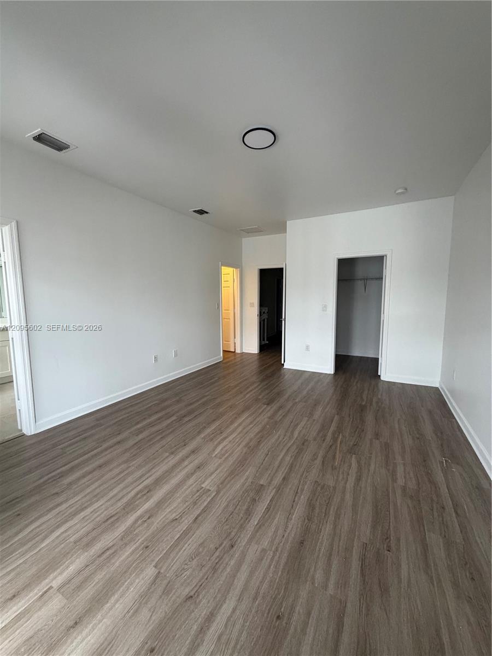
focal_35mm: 14
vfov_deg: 102.1
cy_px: 328
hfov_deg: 85.7
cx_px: 246
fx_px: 265
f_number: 2.2
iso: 320
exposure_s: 1/121
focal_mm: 2.22
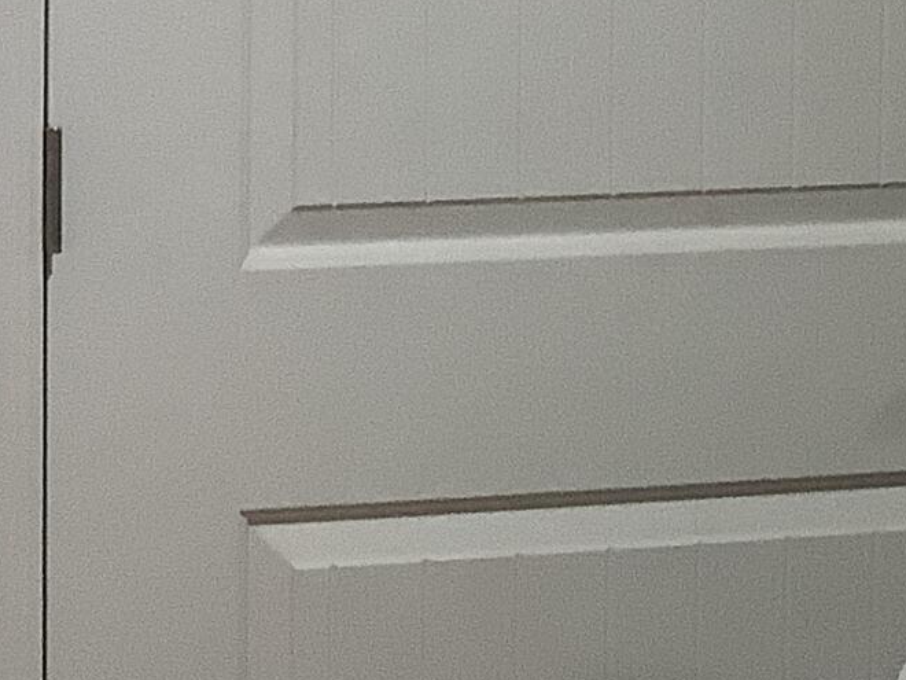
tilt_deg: -3.3
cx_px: -519
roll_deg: +0.9
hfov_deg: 13.1
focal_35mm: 141
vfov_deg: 10.3
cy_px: -251
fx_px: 3690
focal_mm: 3.3
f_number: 2.4
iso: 200
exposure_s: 1/60
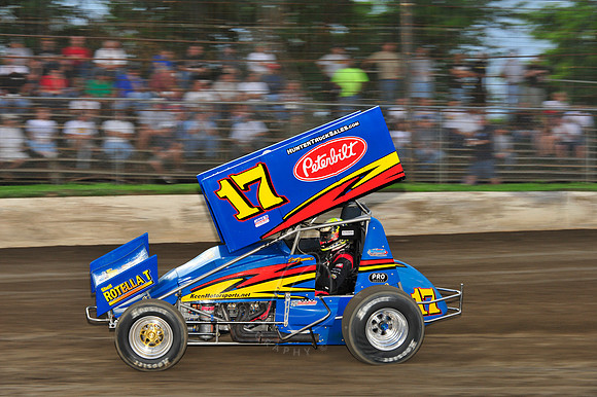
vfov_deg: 13.0
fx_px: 1740
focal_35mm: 105
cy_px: 198
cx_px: 298
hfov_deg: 19.5
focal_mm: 105
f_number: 7.1
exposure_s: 1/320
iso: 640
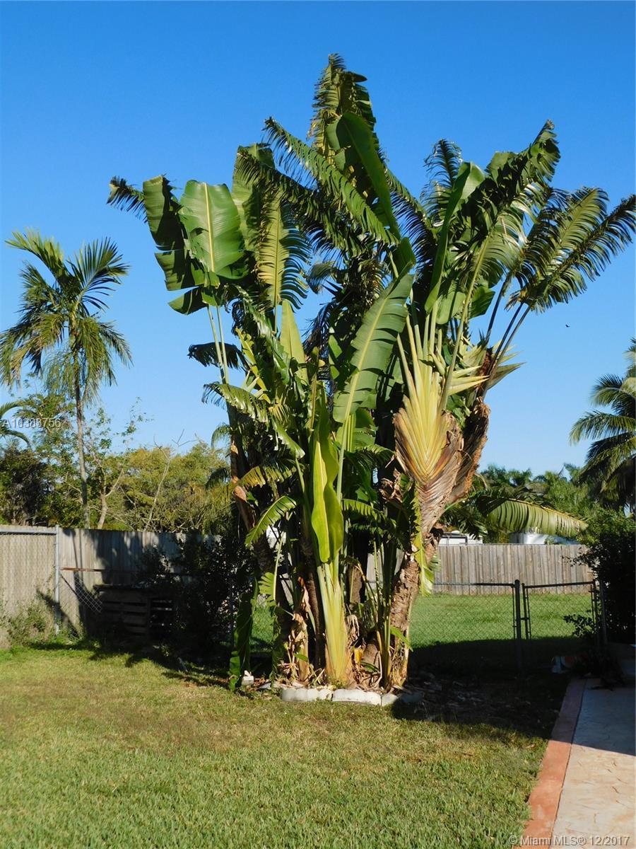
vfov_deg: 46.8
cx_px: 318
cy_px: 424
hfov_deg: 36.0
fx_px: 980
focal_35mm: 40
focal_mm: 7.1
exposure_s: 1/1250
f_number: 3.6
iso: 125
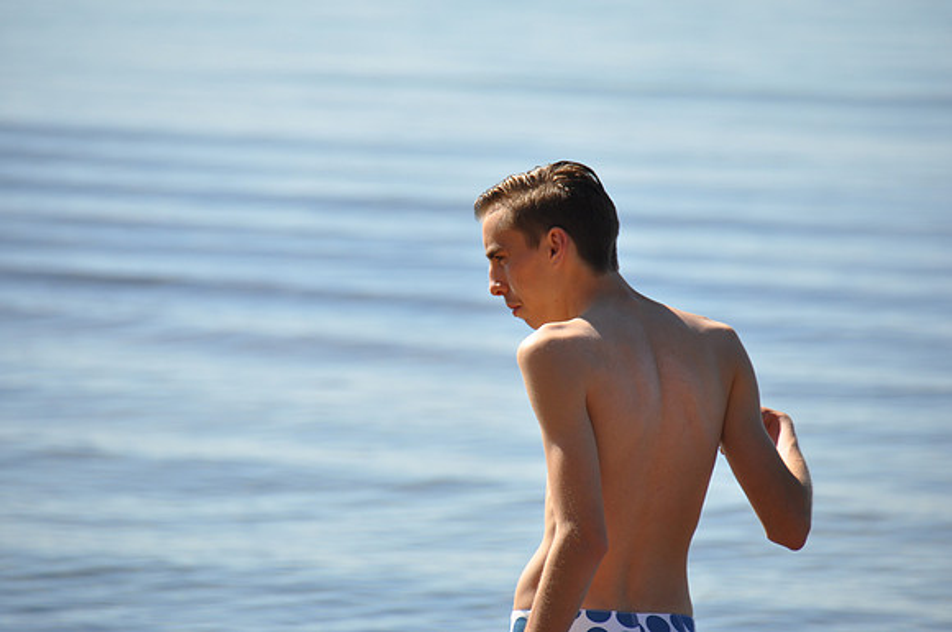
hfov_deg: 4.6
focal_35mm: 450
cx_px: 476
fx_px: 11883
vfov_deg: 3.0
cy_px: 316
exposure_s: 1/640
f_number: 6.3
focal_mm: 300
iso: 200
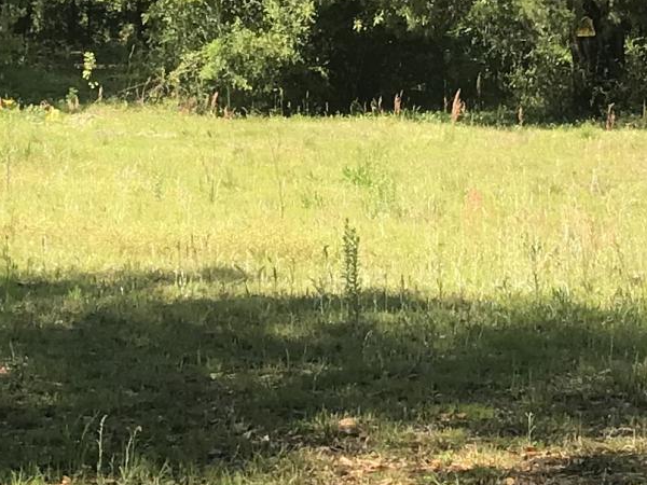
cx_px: 265
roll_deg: +0.4
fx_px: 2617
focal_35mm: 140
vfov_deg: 10.5
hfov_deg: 14.1
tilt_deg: +1.5
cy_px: -53
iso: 20
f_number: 1.8
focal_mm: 3.99
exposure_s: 1/825
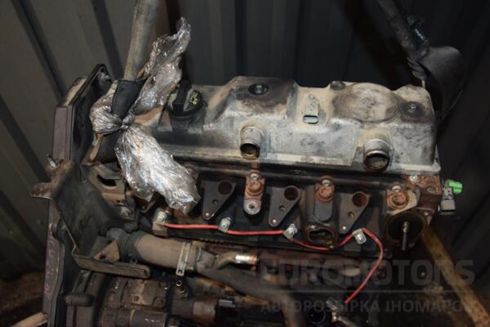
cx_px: 245
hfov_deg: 59.5
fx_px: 429
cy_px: 164
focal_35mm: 32
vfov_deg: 41.7
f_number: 5
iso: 800
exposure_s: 1/60
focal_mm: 21
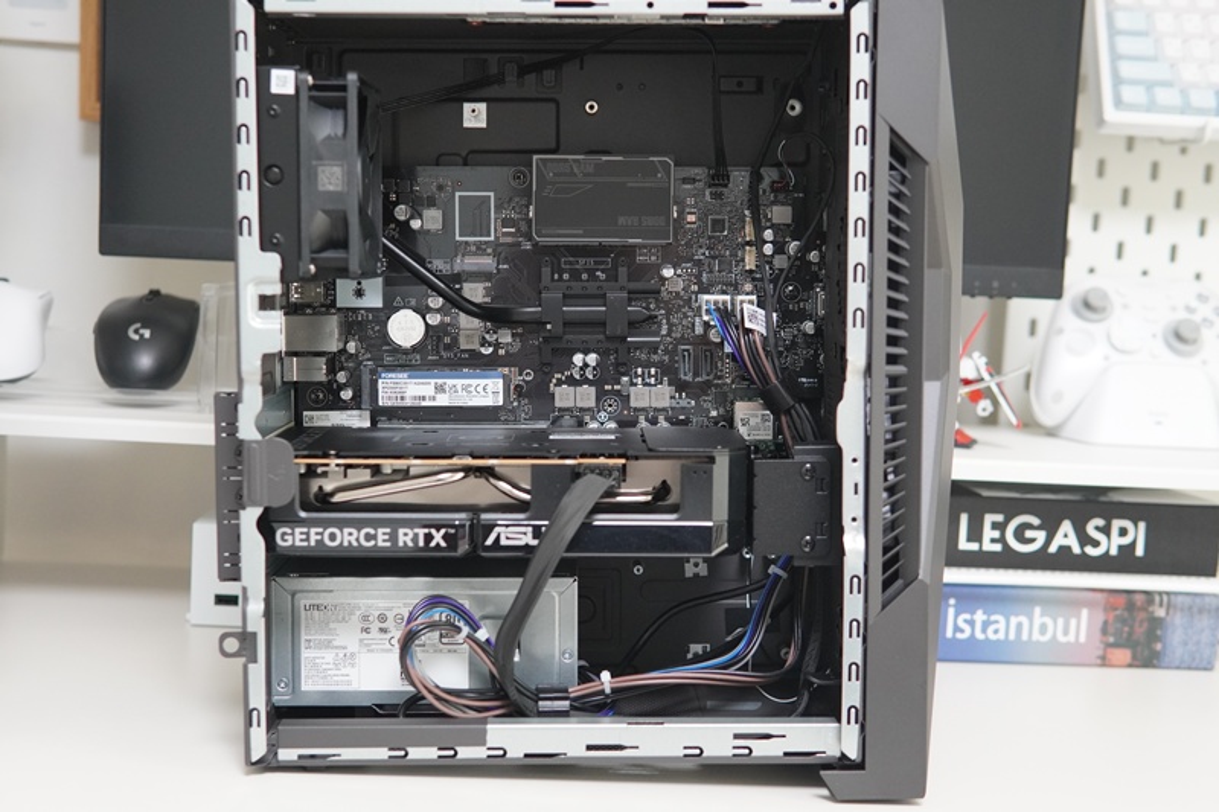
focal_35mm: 45
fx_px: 1523
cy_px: 406
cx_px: 610
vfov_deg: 29.9
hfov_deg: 43.6
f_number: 3.2
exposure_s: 1/160
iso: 1600
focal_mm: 30
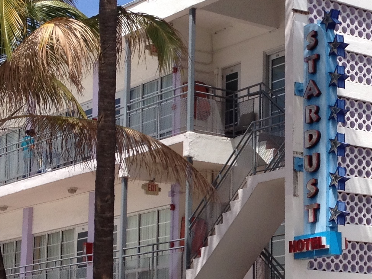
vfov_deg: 12.6
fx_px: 1257
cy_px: 215
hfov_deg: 16.5
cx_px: 379
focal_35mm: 117
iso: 50
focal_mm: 4.28
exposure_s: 1/1727
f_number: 2.4
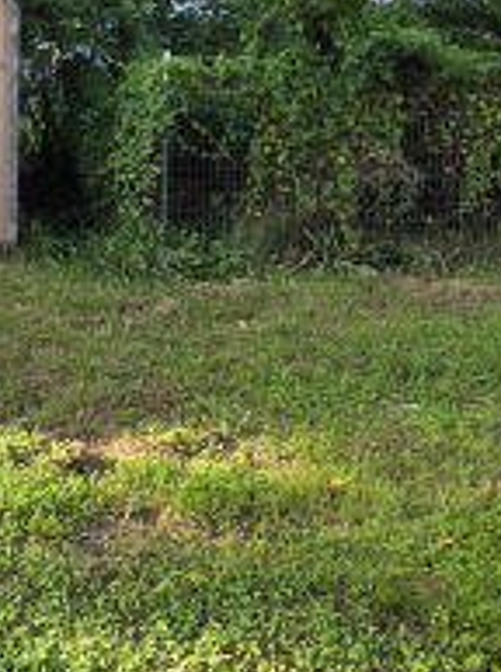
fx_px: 871
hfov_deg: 27.2
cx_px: -139
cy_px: 235
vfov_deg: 41.7
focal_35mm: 45
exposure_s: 1/244
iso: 40
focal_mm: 2.2
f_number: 1.9
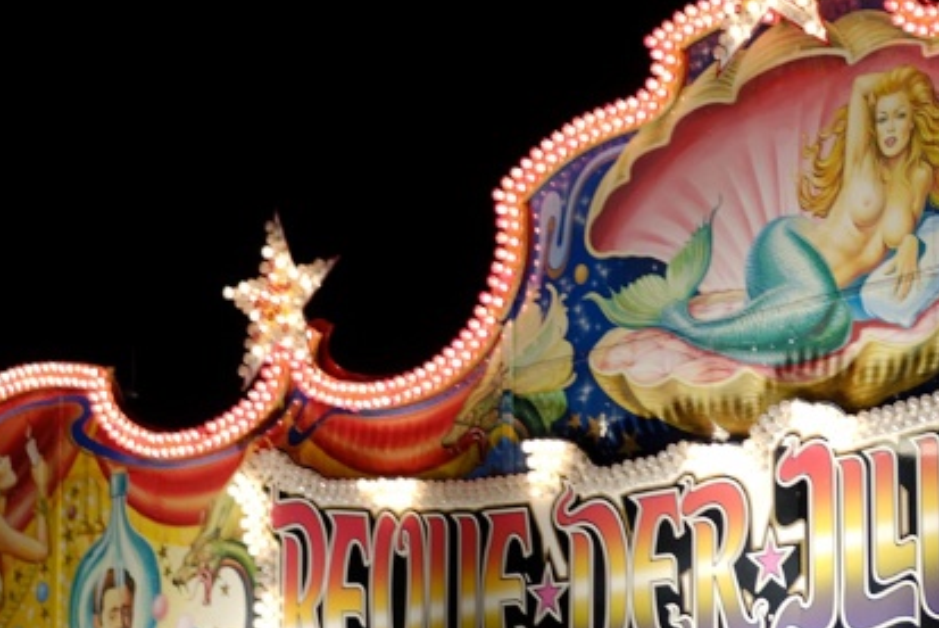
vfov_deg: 9.5
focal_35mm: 144
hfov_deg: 14.0
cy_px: 623
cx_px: 1012
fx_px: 3759
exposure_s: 1/60
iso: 125
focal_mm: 30
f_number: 2
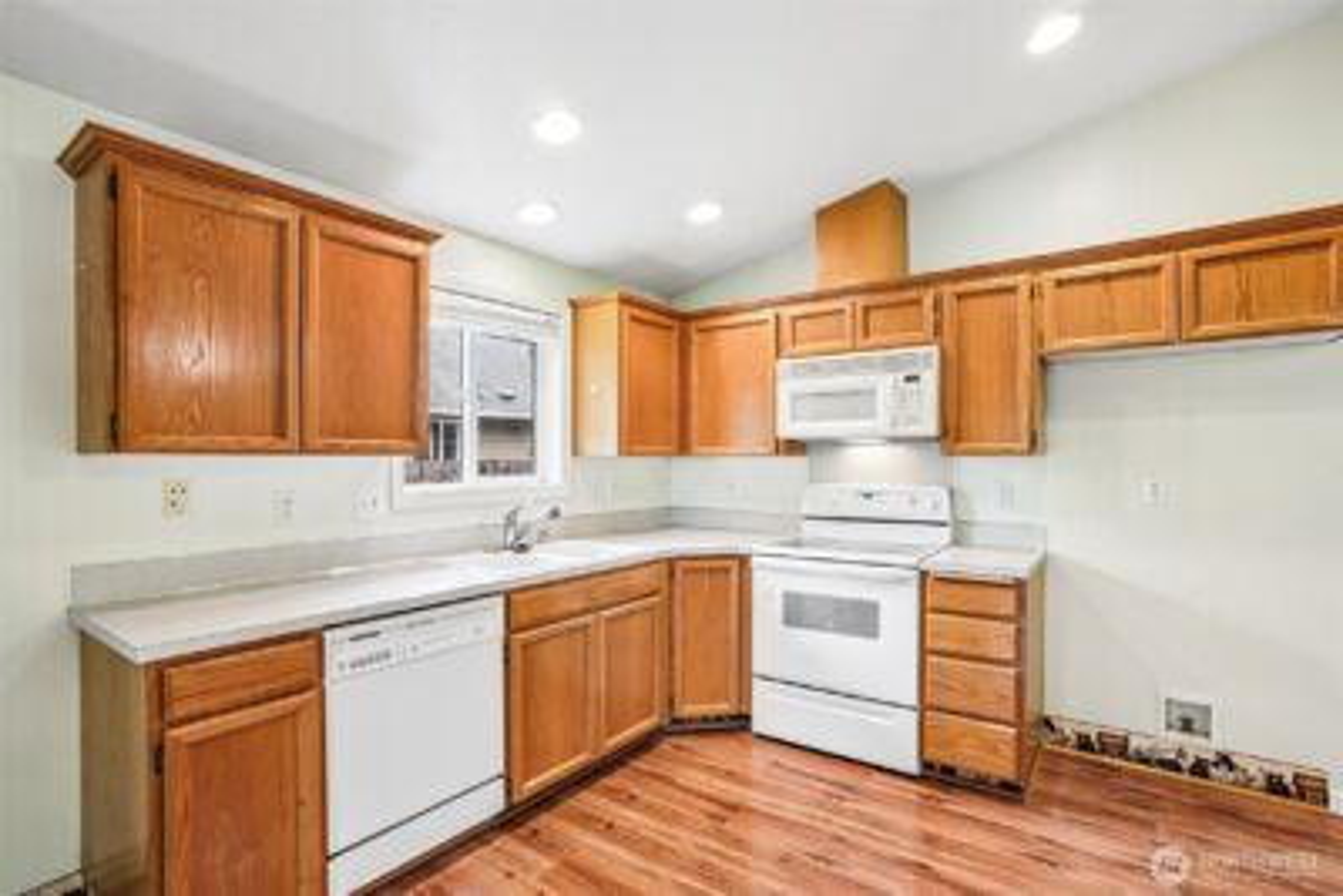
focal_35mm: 17
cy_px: 448
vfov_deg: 70.5
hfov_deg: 93.3
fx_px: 634
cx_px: 672
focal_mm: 17
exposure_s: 1/10
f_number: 8
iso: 400
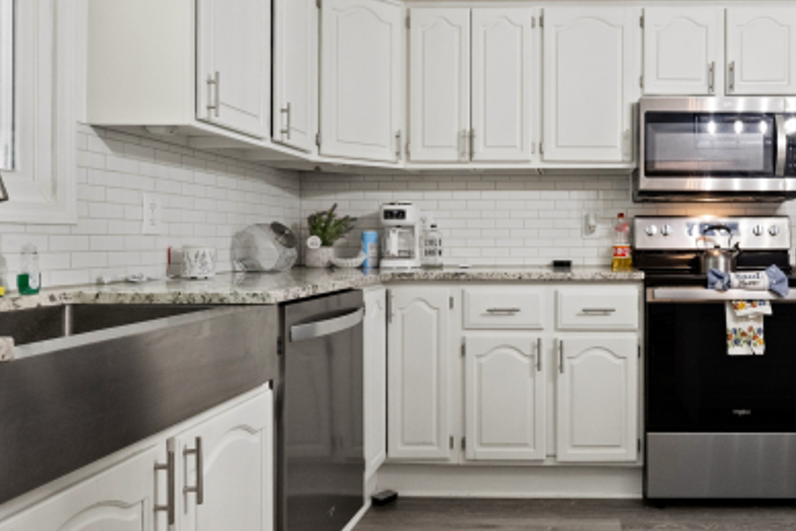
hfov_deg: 61.3
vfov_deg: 45.0
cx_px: 560
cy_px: 260
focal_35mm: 29
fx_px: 641
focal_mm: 15
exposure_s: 1/15
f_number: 9
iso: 7200
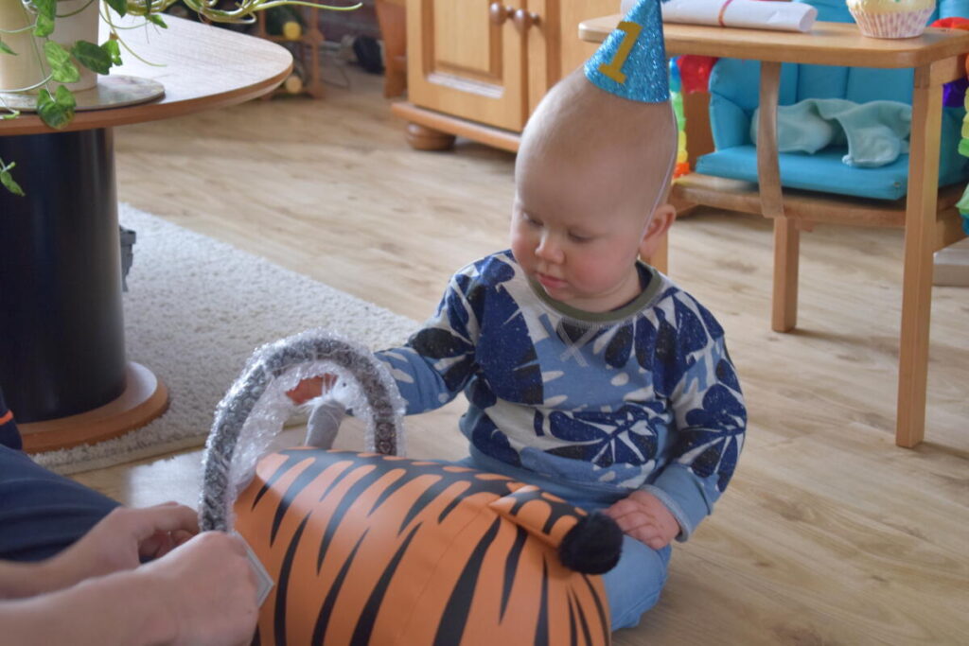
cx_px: 484
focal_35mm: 82
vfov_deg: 16.6
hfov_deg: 24.6
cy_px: 323
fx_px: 2221
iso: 1600
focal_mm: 55
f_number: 5.6
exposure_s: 1/30
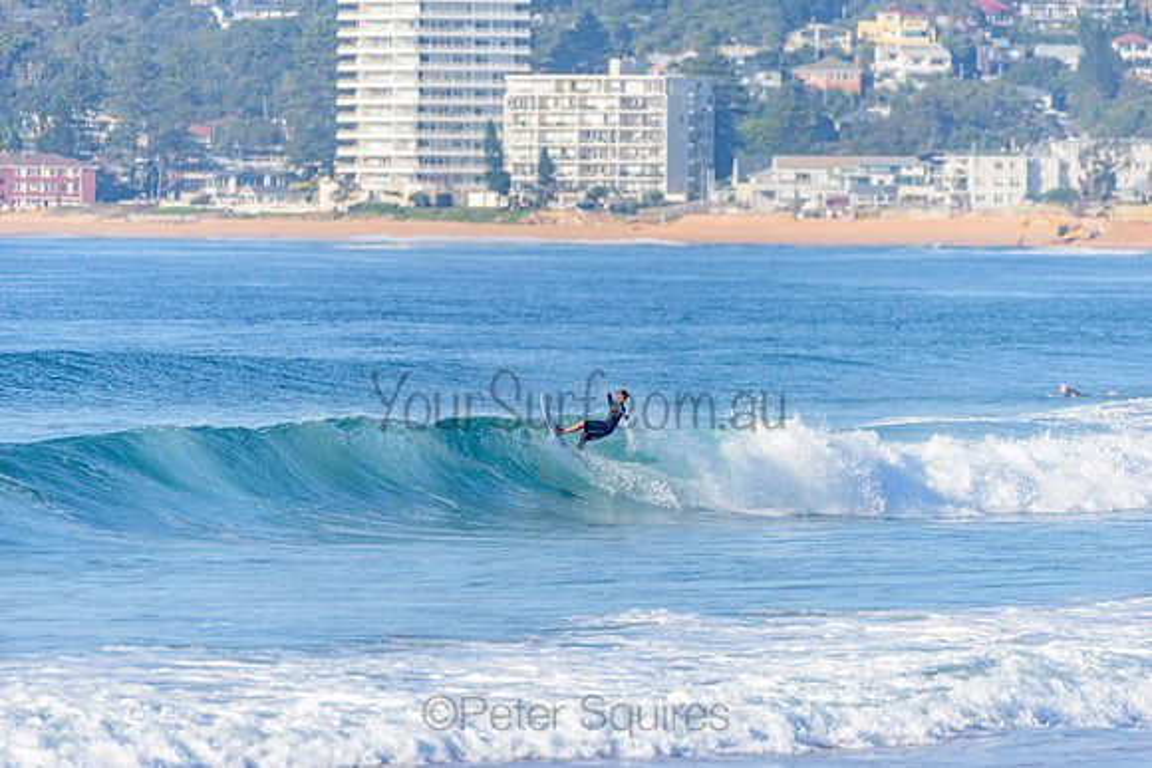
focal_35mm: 500
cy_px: 384
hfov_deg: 4.1
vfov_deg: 2.8
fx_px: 16003
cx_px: 576
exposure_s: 1/2000
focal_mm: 500
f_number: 5.6
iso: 220
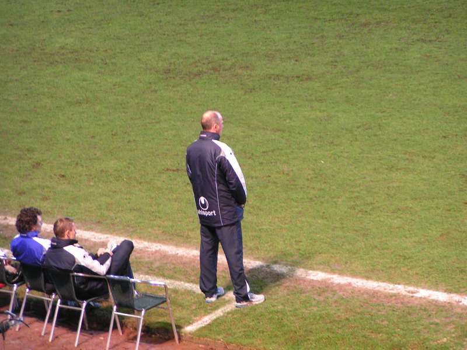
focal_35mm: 226
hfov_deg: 8.8
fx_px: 3049
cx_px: 234
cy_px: 175
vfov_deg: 6.6
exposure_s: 1/20
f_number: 3.5
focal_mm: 34.5
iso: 200
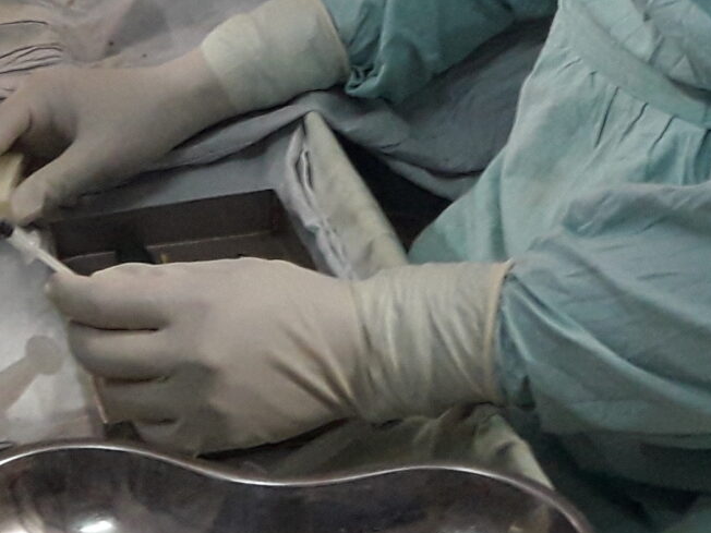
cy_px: -420
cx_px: 506
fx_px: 2259
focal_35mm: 110
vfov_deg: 12.3
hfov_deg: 17.8
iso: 200
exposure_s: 1/33
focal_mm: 3.7
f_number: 1.9
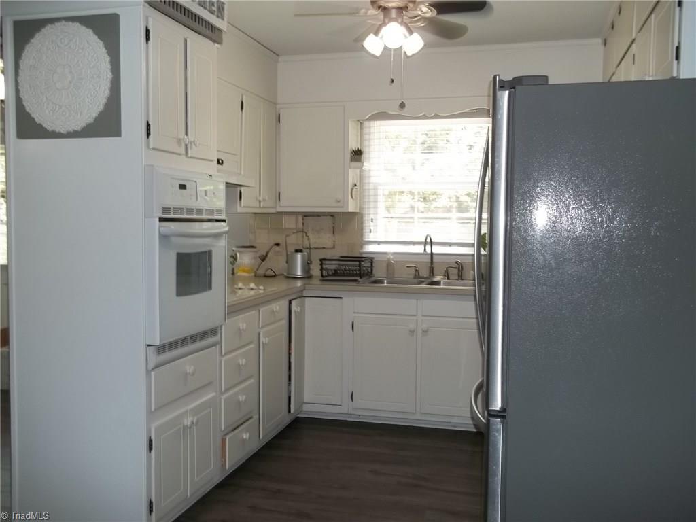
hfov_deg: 56.8
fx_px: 643
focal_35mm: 32
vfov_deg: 44.2
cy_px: 261
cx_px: 348
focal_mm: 5.7
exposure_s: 1/30
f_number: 2.9
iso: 80
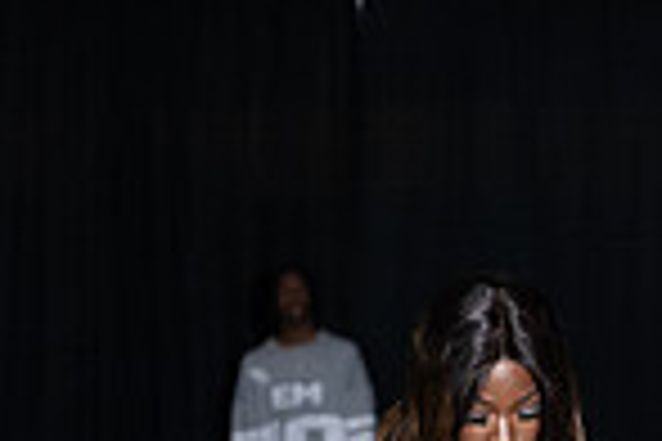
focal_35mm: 306
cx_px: 414
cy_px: 976
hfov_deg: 6.7
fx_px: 5627
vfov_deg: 4.4
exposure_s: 1/160
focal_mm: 100
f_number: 5.6
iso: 1250
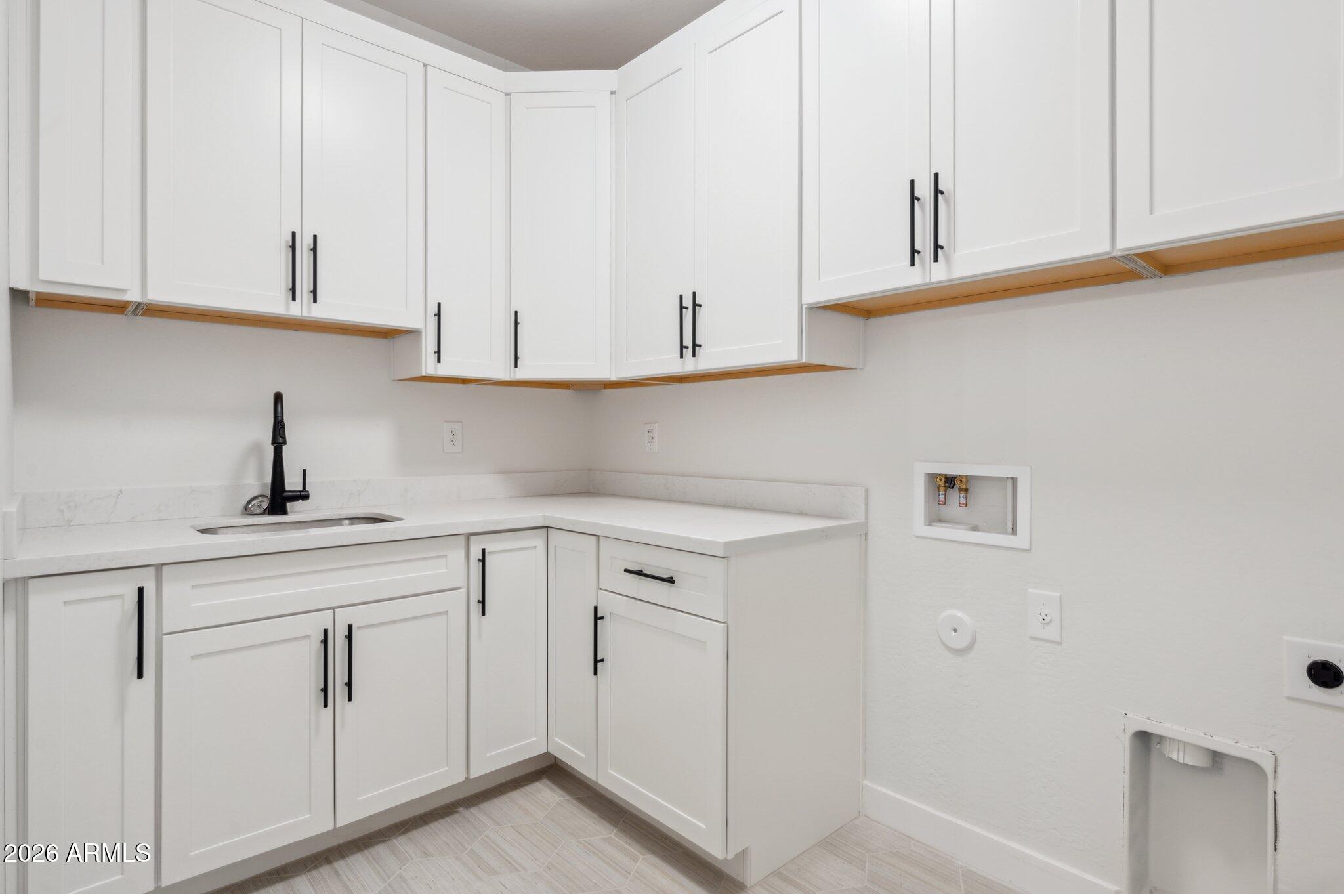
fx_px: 671
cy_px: 447
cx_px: 672
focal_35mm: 18
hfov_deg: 90.0
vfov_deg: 67.3
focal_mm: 18
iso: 320
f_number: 8
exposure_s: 1/25
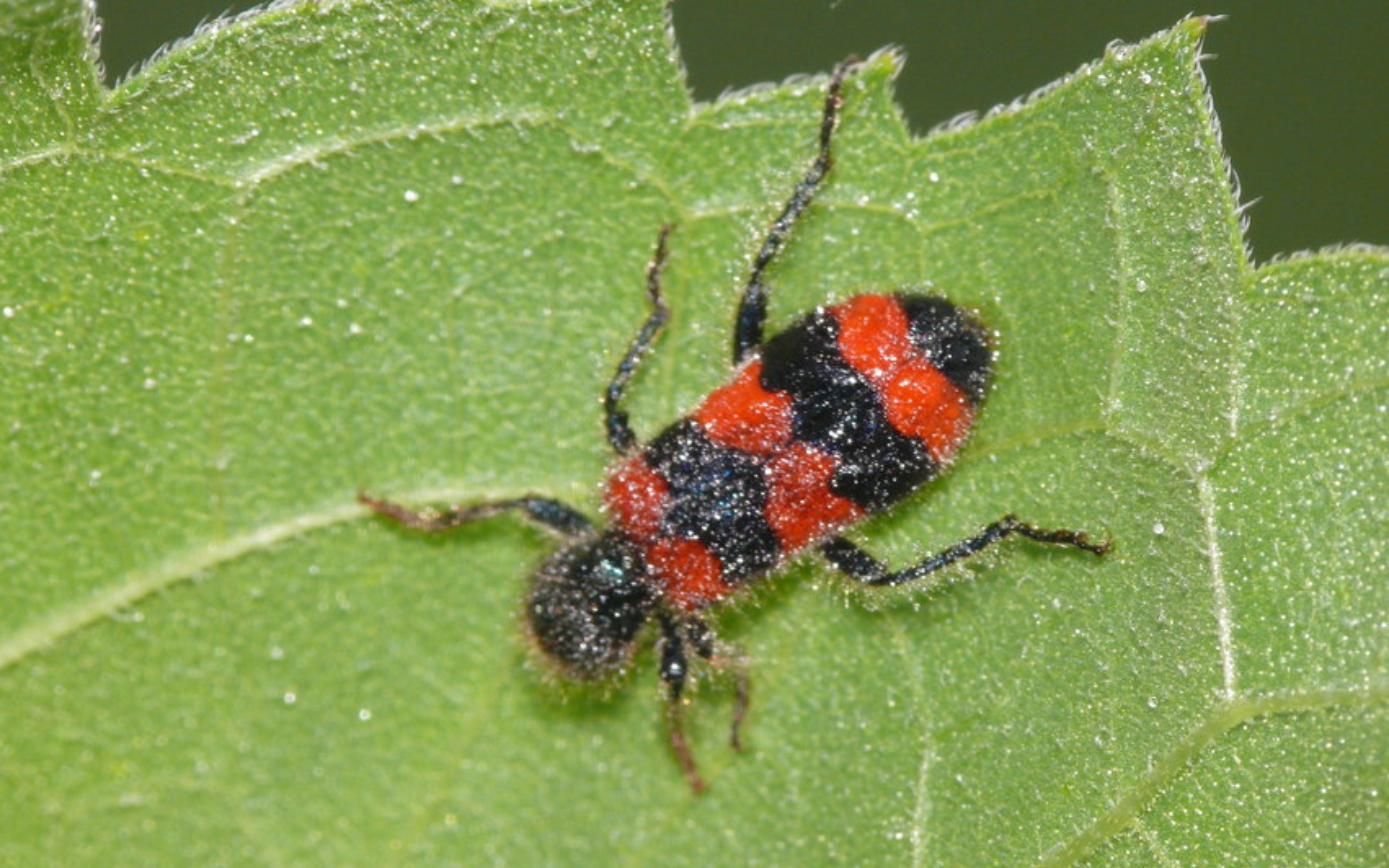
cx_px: 694
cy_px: 392
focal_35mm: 320
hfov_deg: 6.6
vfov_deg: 4.1
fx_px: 12114
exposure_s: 1/125
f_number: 11
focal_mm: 63.6
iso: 200
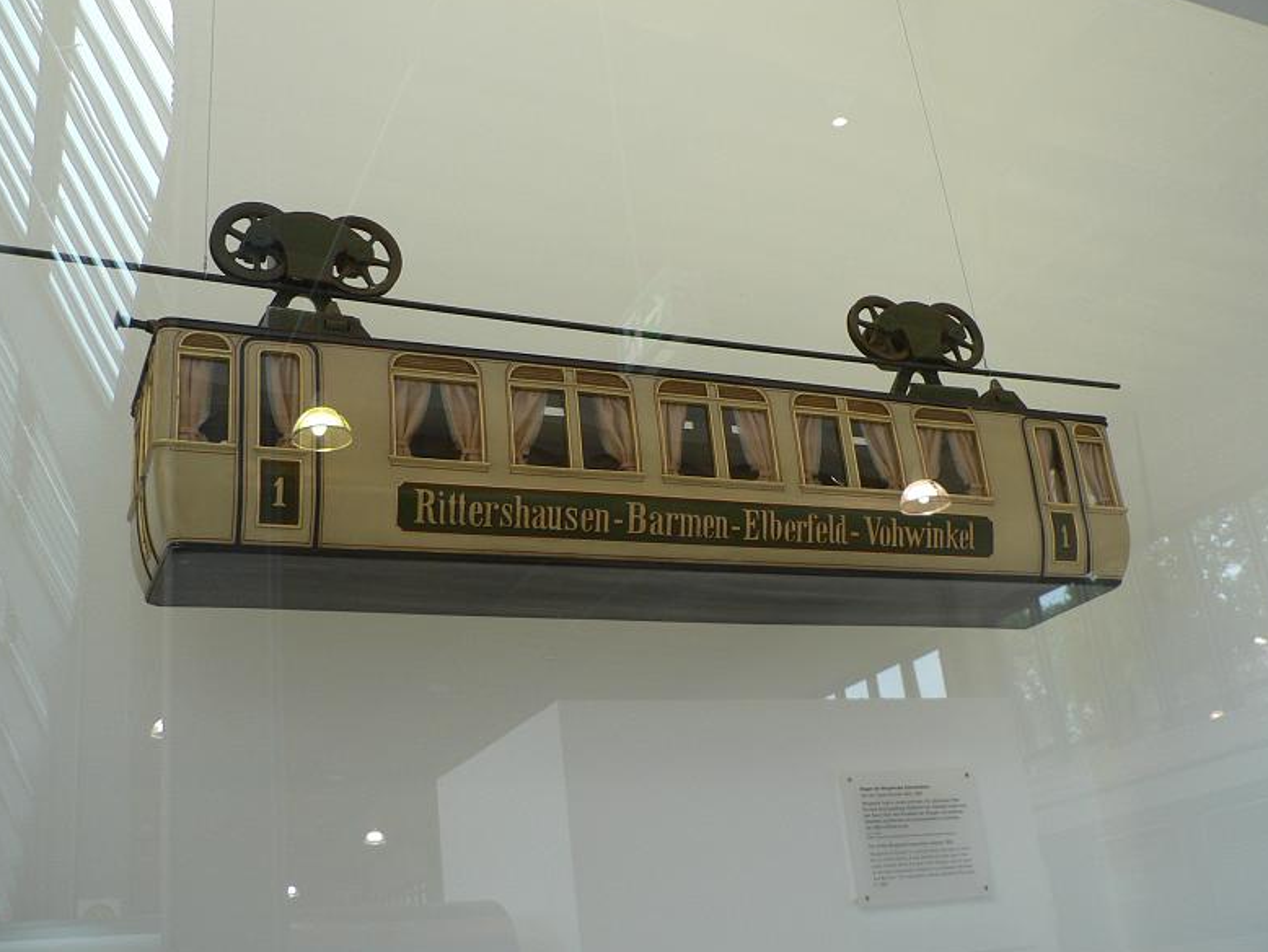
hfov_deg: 50.1
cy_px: 469
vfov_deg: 38.7
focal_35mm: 37
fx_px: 1356
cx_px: 636
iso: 80
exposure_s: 1/60
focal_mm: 6
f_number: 2.8
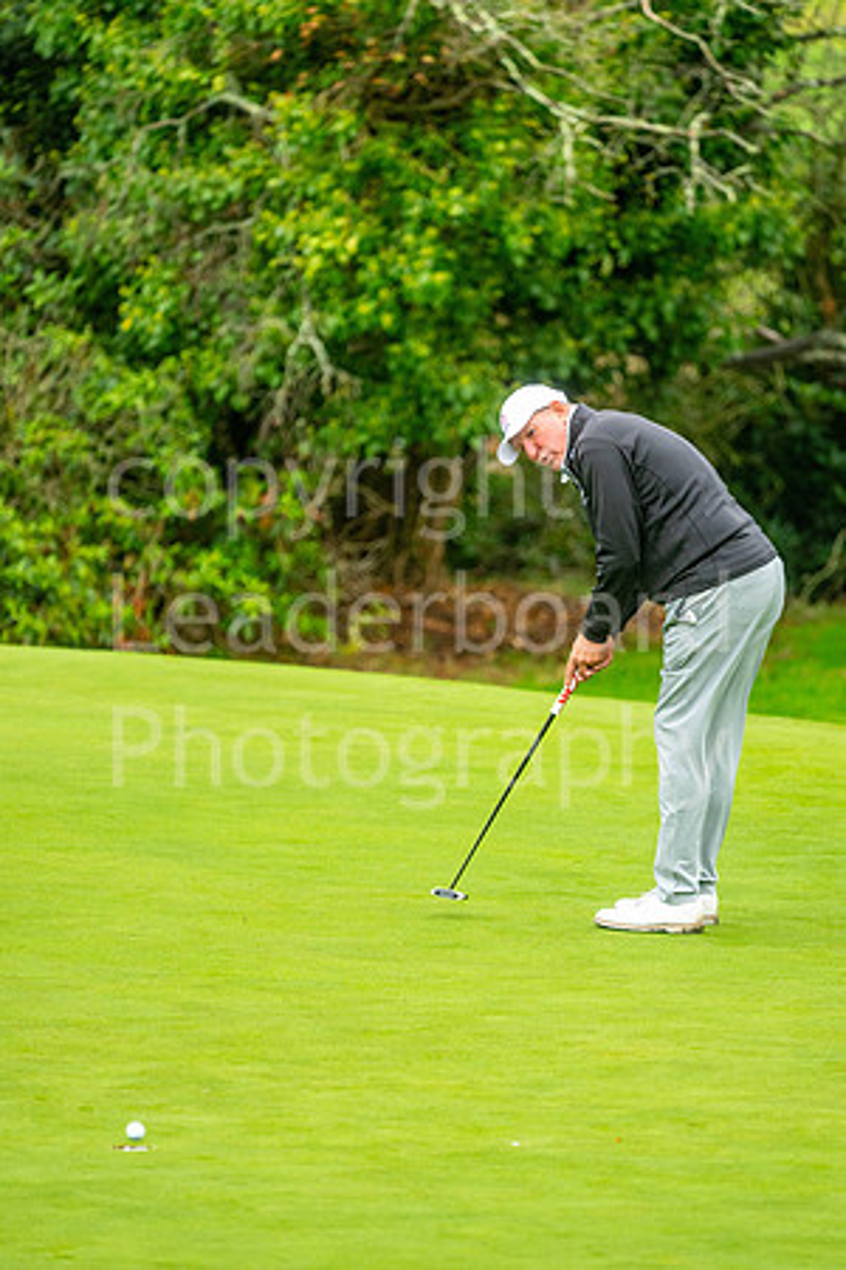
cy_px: 635
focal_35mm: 300
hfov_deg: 4.6
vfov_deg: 6.9
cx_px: 423
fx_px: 10574
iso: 800
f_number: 4
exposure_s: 1/1000
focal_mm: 300
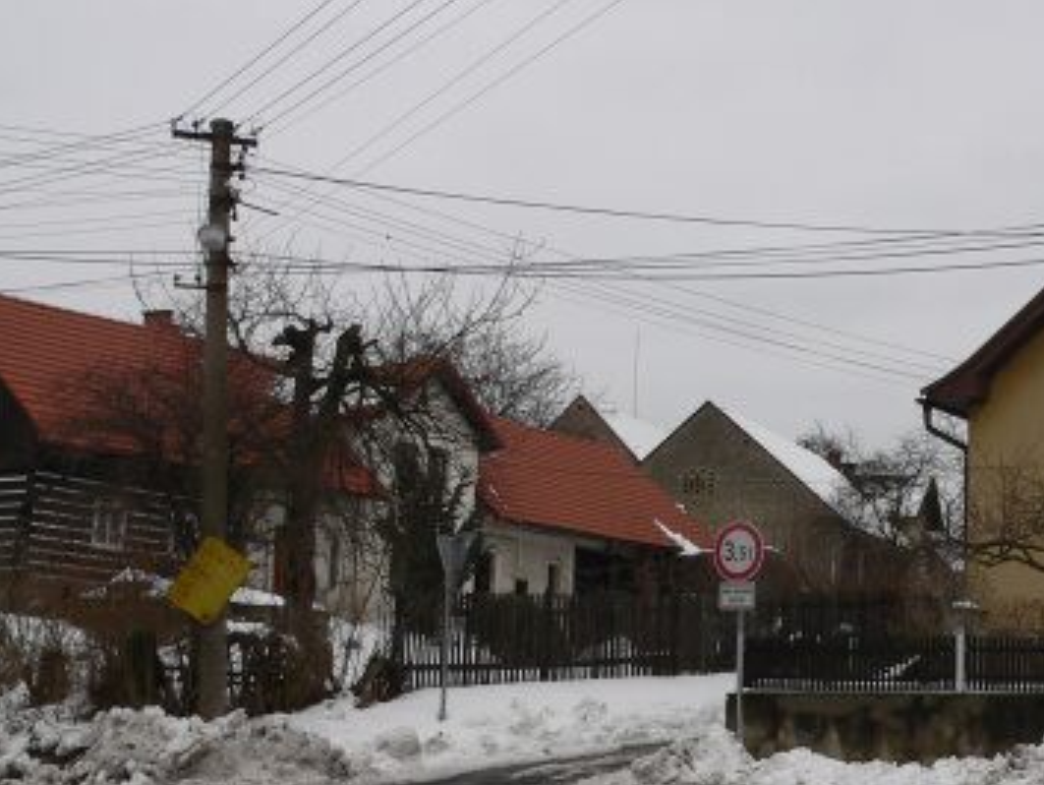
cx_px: 935
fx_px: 1962
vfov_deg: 22.5
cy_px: 561
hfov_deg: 28.7
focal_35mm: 65
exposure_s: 1/500
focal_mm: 6
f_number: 4
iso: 80
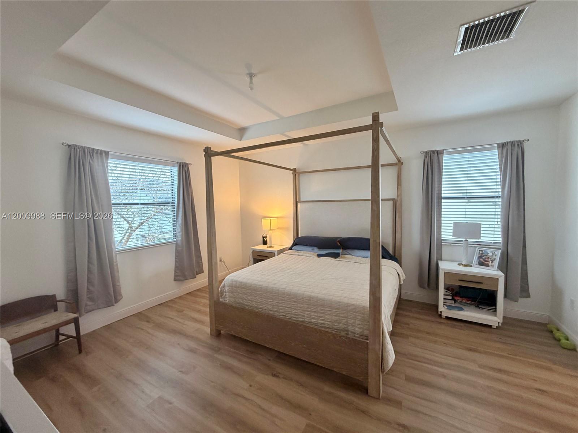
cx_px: 289
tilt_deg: -2.6
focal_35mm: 14
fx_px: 234
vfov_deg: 85.7
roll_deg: +2.3
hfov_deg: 102.1
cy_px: 216
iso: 200
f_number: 2.2
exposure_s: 1/120
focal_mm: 2.22
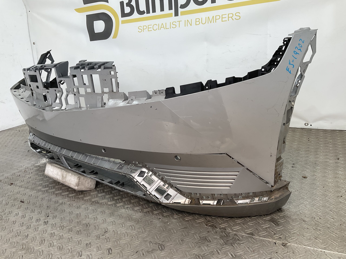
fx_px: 290
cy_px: 130
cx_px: 173
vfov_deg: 48.2
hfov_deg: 61.7
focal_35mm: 29
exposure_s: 1/156
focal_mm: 3
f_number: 1.8
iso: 16
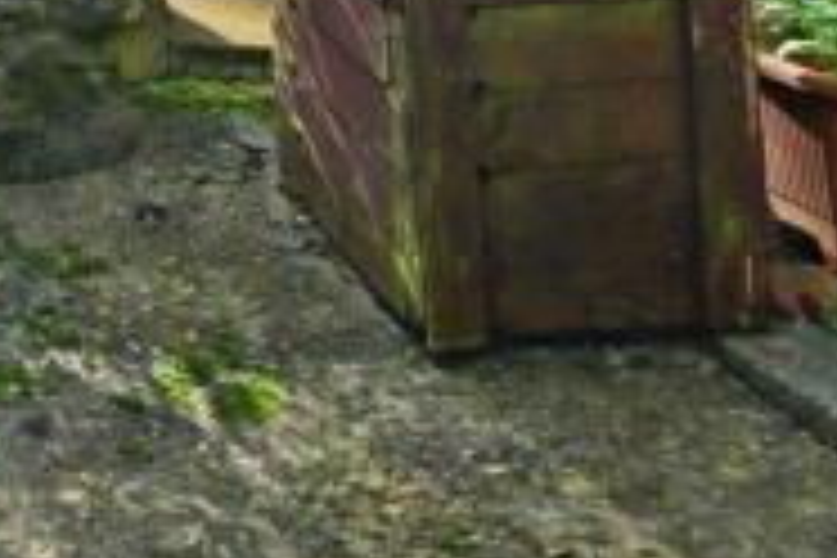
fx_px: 1232
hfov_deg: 27.4
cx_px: -387
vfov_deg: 21.1
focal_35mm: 53
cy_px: -308
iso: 160
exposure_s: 1/100
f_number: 8
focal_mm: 10
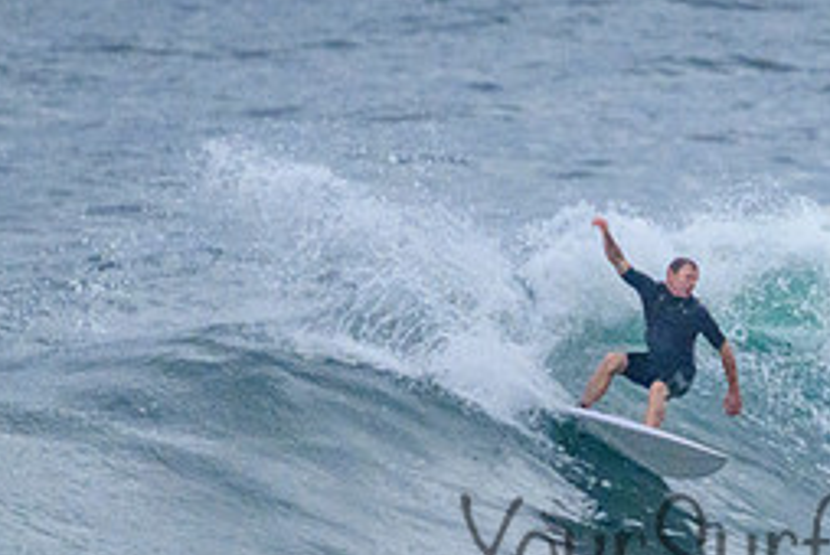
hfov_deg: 0.8
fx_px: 57889
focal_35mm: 2508
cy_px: 412
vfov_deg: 0.5
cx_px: 879
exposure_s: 1/2000
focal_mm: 800
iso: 3200
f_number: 11
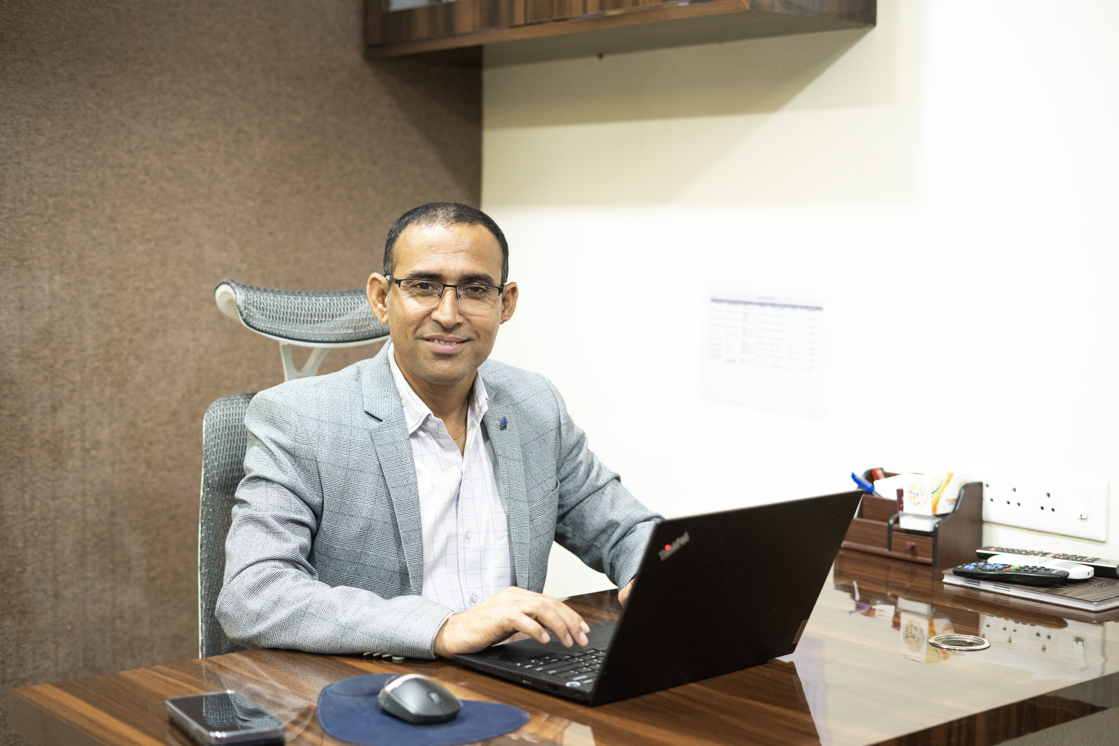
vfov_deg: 27.0
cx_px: 560
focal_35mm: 50
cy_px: 373
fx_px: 1554
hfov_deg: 39.6
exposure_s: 1/125
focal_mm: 50
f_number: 2.5
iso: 1600
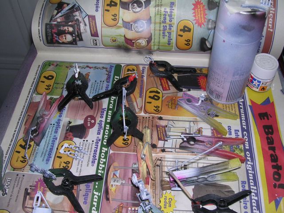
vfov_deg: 37.7
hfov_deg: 49.0
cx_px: 142
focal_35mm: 38
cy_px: 106
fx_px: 312
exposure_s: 1/60.1
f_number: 2.8
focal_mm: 5.8
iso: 100
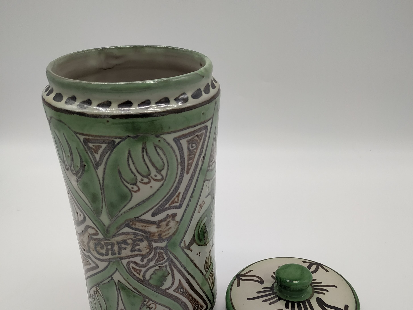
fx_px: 394
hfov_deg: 55.3
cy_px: 256
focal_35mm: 33
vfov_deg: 40.8
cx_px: 209
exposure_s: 1/414
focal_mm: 3.94
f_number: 1.9
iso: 100
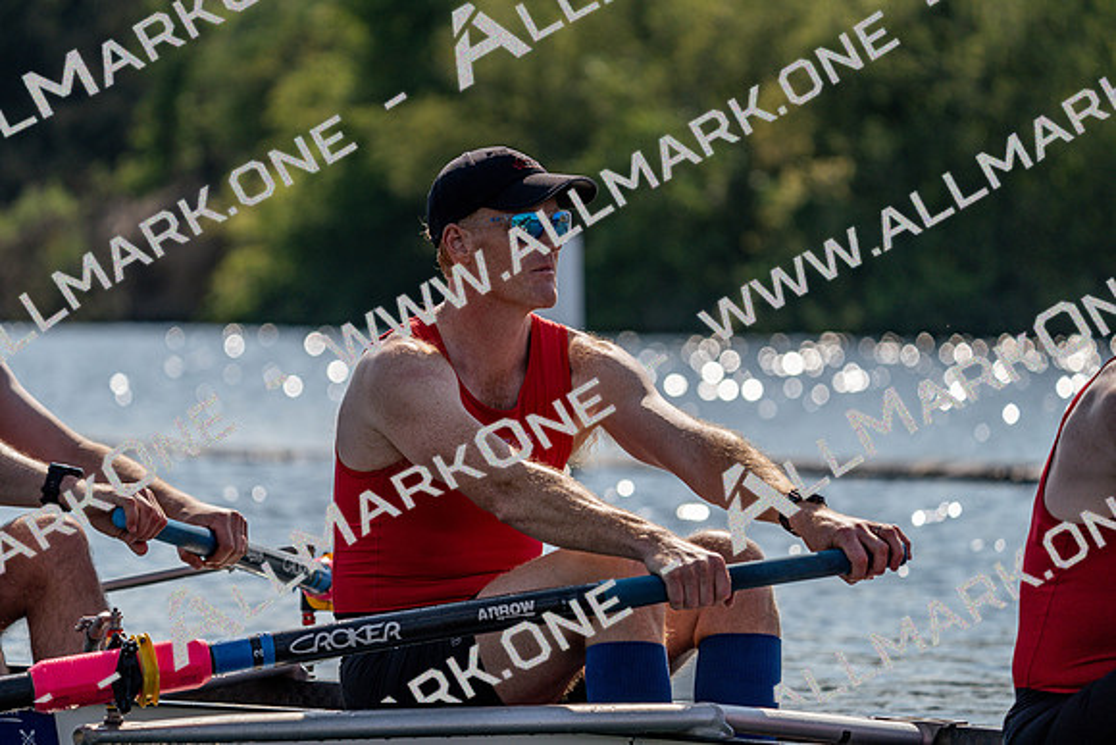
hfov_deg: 8.3
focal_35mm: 248
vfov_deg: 5.5
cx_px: 558
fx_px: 7689
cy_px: 372
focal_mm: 248
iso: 125
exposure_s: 1/1600
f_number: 5.6
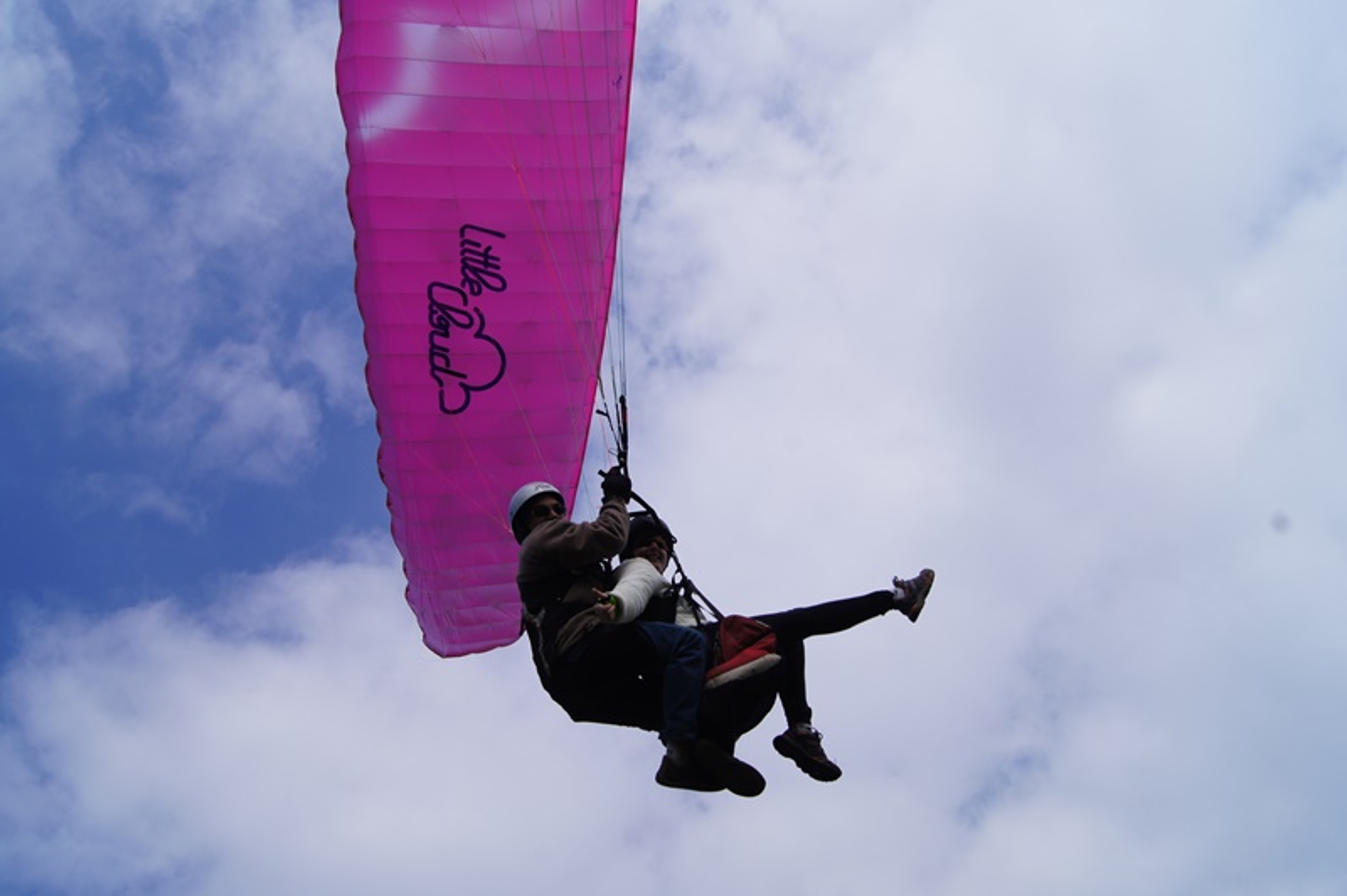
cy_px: 448
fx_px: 1122
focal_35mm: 30
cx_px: 674
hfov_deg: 62.0
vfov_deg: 43.5
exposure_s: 1/250
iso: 100
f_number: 13
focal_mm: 20
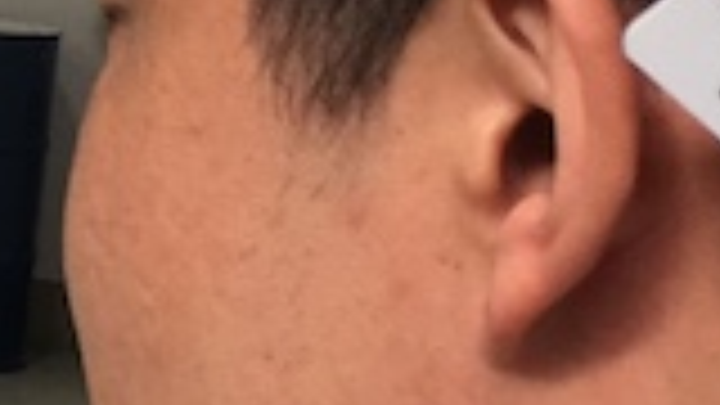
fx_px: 4525
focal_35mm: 237
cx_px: -648
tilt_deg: -9.2
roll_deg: -5.5
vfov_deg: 5.1
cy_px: 562
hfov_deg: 8.7
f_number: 2.2
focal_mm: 4.15
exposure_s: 1/40
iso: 32
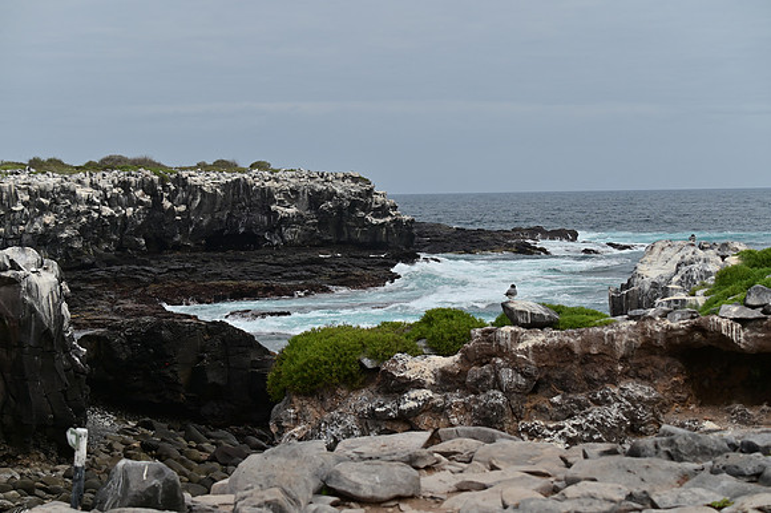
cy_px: 256
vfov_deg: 16.1
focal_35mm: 85
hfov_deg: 23.9
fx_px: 1819
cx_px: 386
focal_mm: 85
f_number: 7.1
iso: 200
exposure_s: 1/1000
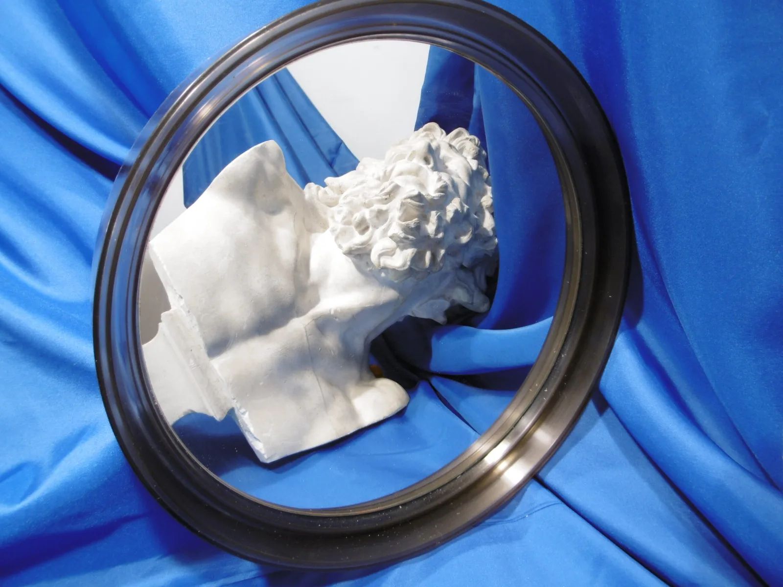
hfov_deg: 71.6
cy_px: 294
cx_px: 392
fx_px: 543
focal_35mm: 24
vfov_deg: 56.8
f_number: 3.1
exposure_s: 1/5
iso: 100
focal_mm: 4.3
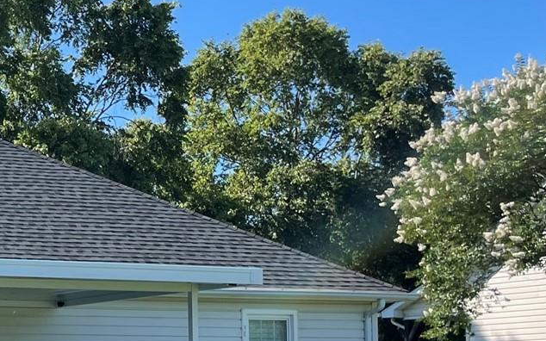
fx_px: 1324
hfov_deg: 19.8
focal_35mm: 89
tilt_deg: +1.8
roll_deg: +0.4
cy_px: 367
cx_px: -303
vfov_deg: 14.4
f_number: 1.6
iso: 32
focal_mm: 4.2
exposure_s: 1/2564
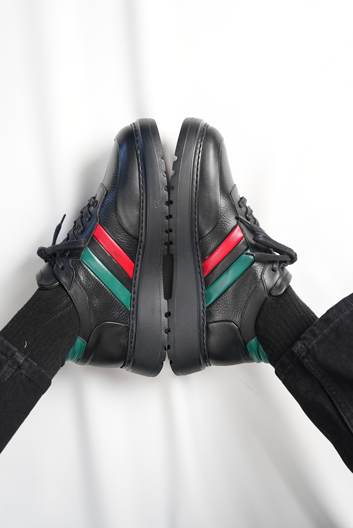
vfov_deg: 31.9
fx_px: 925
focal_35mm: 63
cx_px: 176
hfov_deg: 21.6
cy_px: 264
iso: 500
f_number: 3.5
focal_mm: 63
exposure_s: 1/125
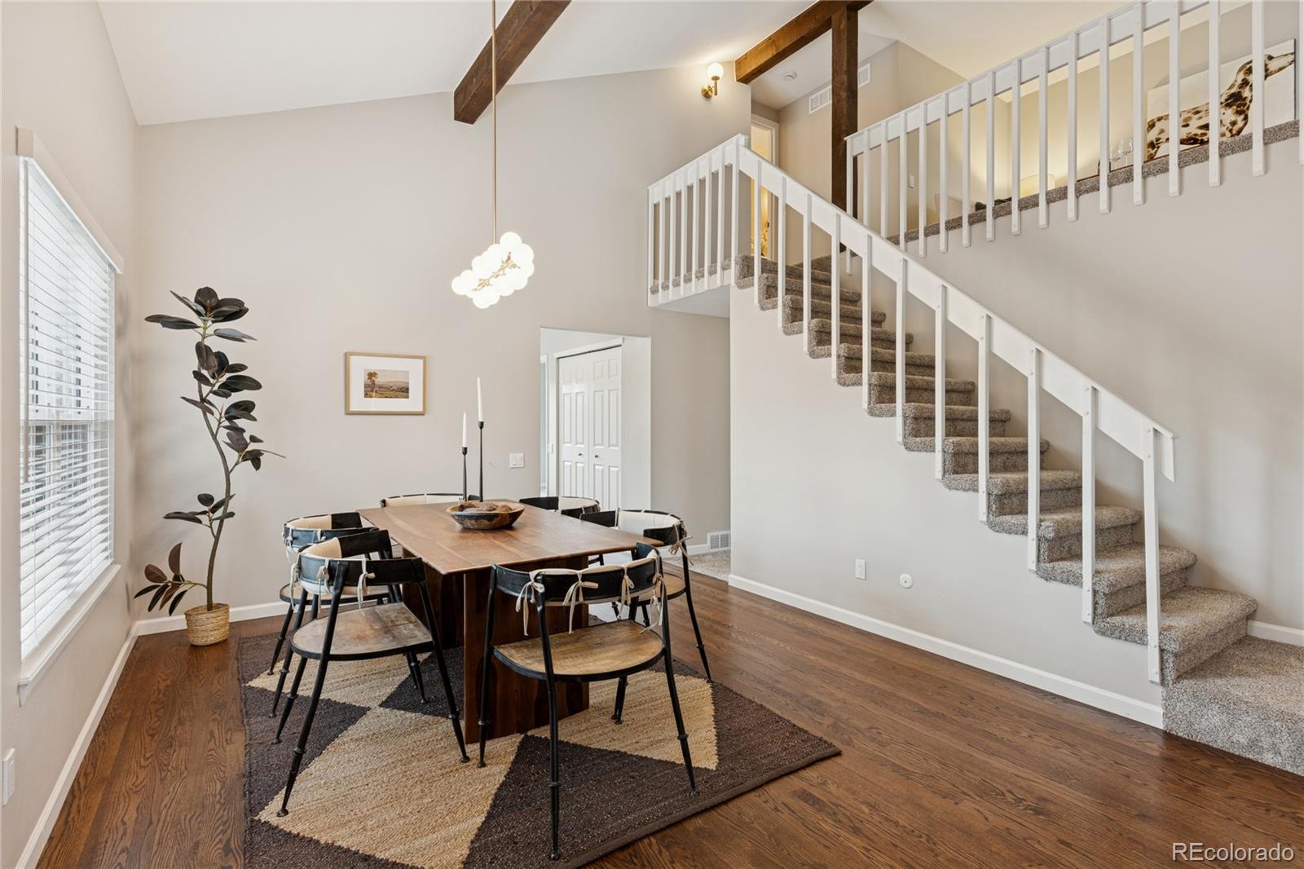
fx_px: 616
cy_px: 434
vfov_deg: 70.4
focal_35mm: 17
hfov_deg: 93.3
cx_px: 652
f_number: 9
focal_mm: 17
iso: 400
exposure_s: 1/13
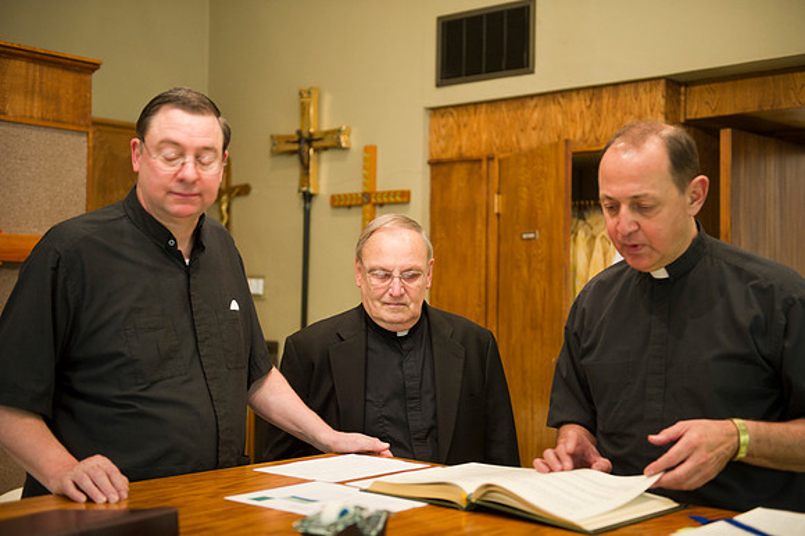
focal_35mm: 50
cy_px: 268
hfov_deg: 39.6
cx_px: 402
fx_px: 1117
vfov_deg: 27.0
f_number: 2.8
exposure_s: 1/30
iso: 2000
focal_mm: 50
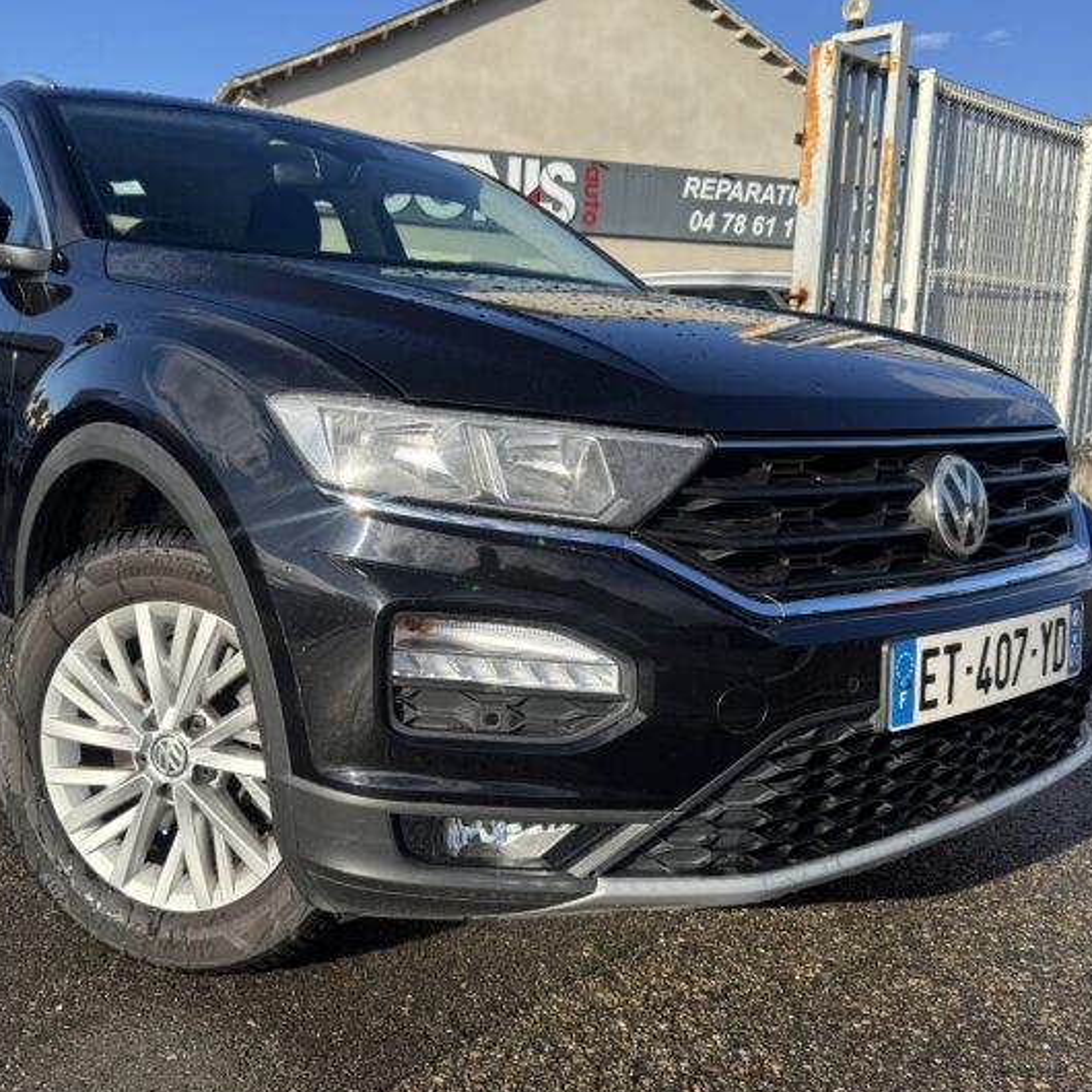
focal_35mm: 32
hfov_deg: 50.8
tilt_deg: -8.2
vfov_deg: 51.1
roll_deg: -2.7
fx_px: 1142
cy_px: 517
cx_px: 445
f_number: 1.78
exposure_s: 1/3247
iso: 80
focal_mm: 6.76
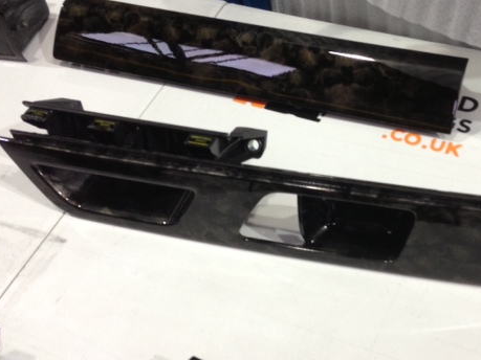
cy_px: 193
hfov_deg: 40.7
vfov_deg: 31.5
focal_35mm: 46
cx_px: 324
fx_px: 639
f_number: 2.4
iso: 125
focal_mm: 4.13
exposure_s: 1/20
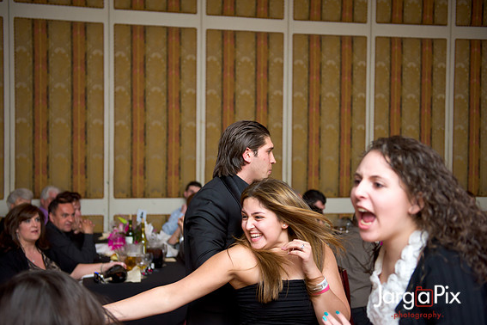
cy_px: 165
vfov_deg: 29.2
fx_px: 622
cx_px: 241
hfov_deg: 42.7
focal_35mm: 46
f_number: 3.2
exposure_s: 1/125
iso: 1600
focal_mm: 45
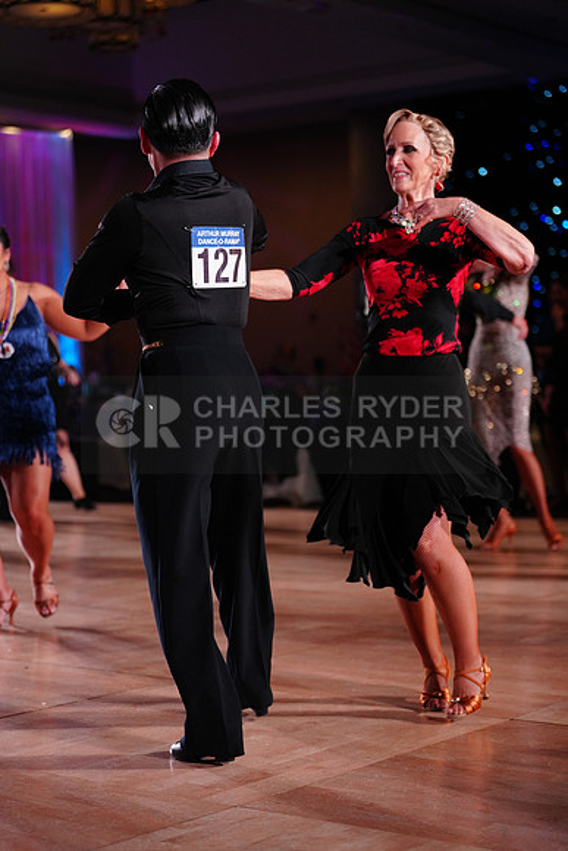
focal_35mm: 70
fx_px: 1656
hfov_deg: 19.5
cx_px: 284
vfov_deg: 28.8
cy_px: 426
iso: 2000
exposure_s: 1/640
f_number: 2.8
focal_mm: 70
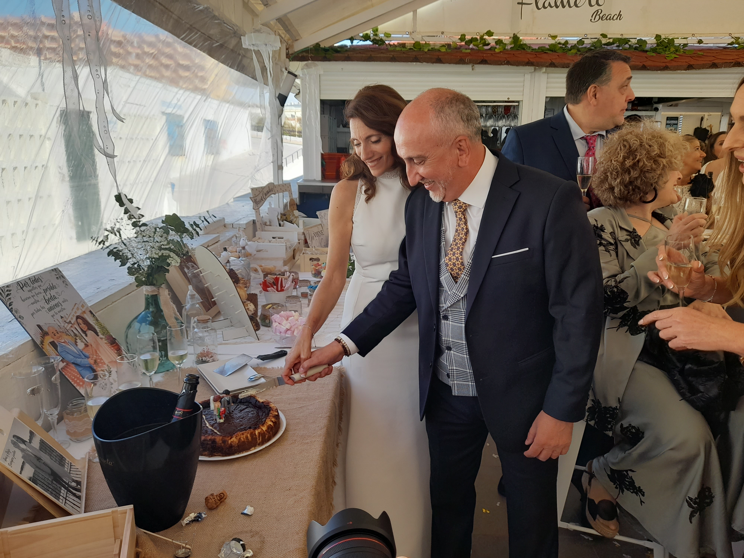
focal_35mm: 25
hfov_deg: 69.4
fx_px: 537
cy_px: 279
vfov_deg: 54.9
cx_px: 372
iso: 20
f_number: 2
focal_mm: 4.6
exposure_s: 1/239
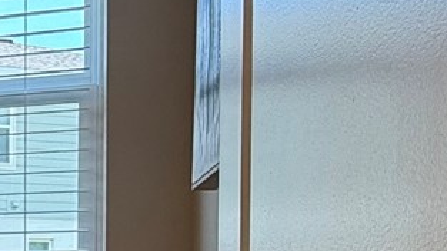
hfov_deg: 20.2
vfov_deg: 14.9
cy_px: 311
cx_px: -343
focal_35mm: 78
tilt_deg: -0.9
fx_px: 924
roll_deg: -0.2
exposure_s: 1/120
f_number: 2.2
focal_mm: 2.22
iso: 100
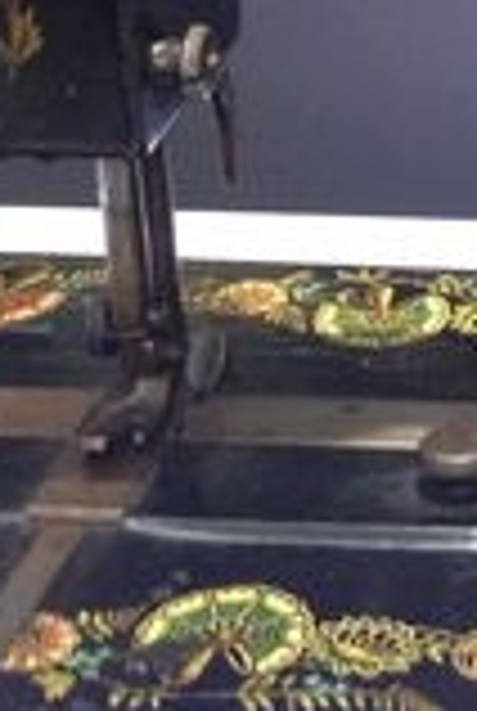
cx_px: 855
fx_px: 2572
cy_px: 0
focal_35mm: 130
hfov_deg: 10.0
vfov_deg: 15.5
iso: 200
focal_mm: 4.13
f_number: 2.4
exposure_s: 1/20
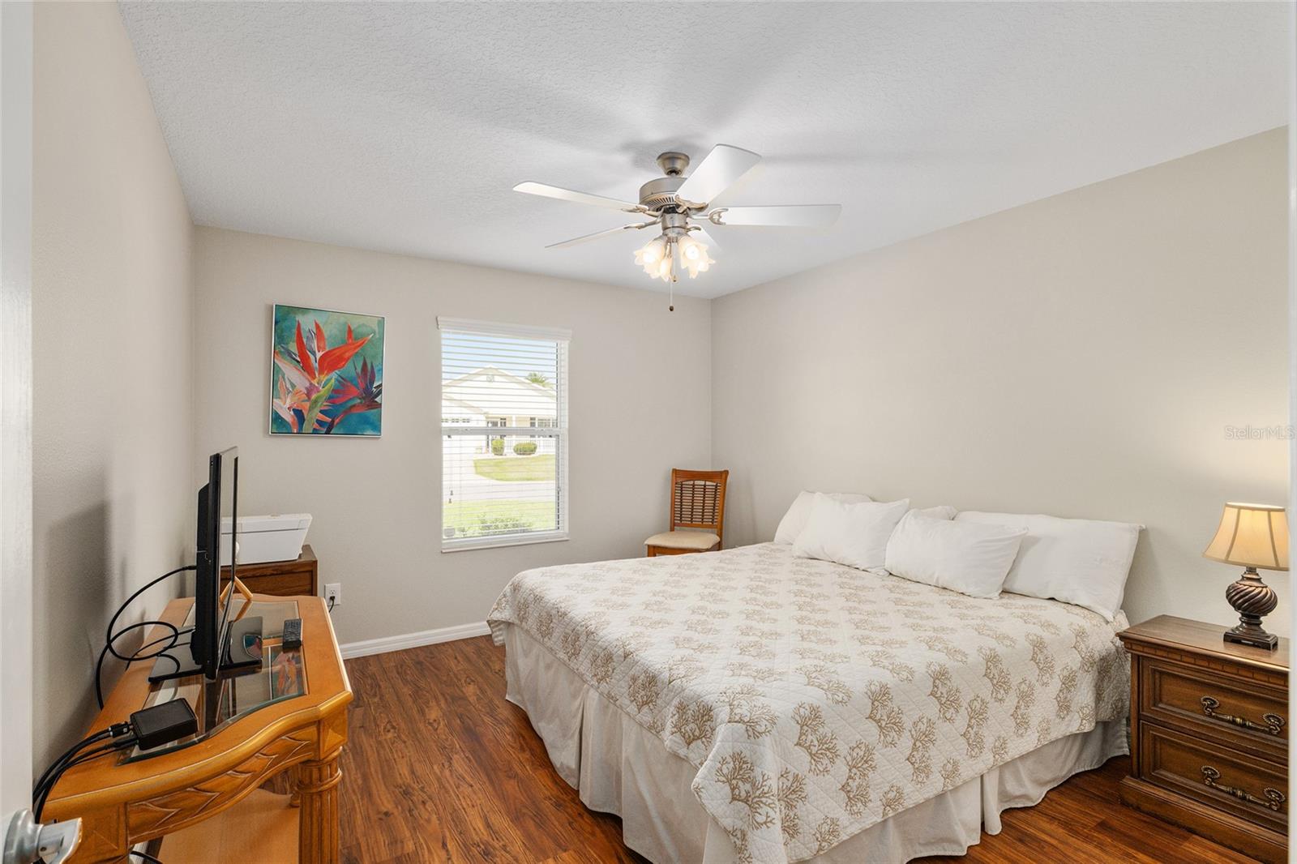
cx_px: 648
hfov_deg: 93.3
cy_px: 432
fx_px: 612
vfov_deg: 70.4
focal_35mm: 17
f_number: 8
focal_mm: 17
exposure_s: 1/50
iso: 400
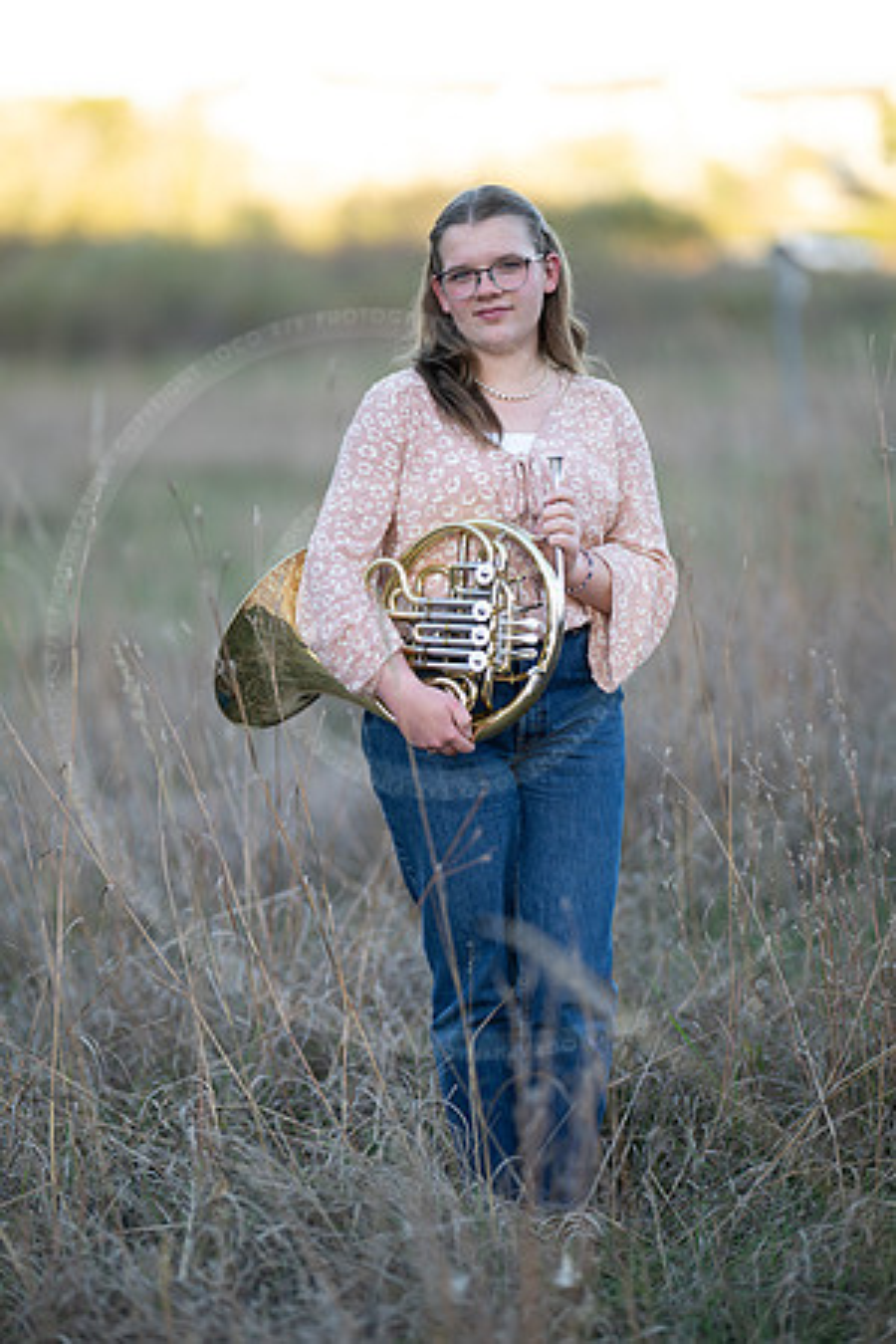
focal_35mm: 85
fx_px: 3173
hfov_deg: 16.1
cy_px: 672
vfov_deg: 23.9
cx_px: 448
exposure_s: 1/1000
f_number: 1.2
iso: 160
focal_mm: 85
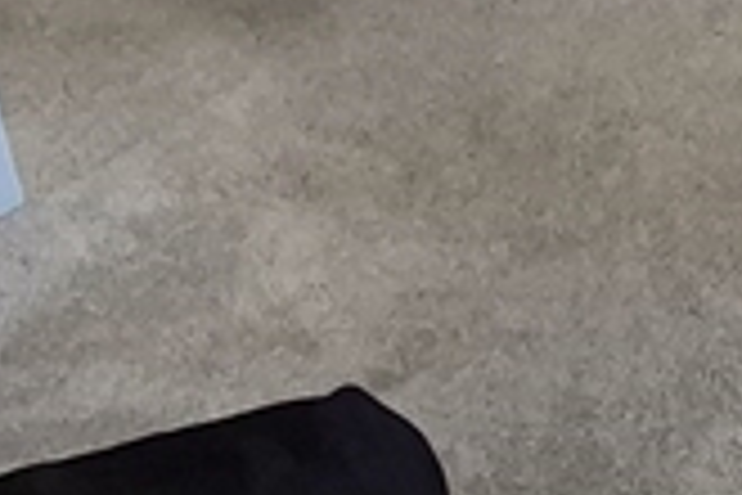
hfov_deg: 16.7
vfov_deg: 13.4
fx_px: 1731
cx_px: 1565
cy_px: -567
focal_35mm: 84
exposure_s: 1/60
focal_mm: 1.74
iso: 160
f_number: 2.2
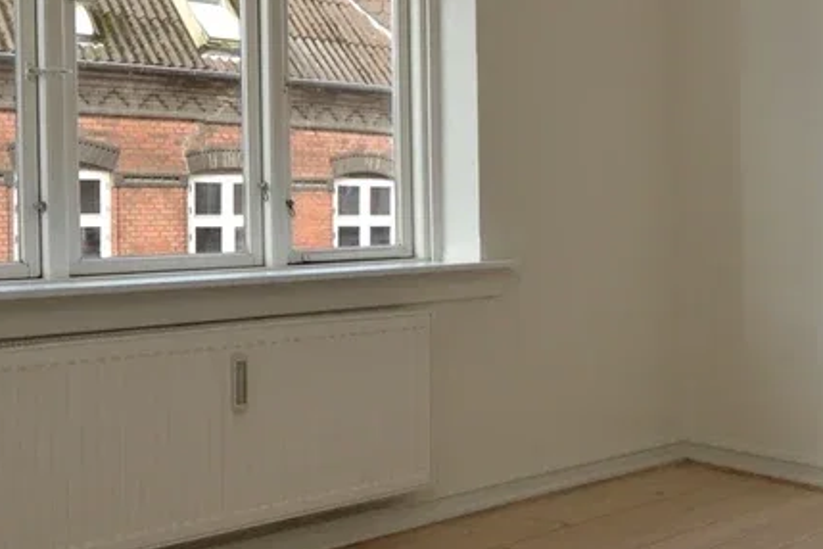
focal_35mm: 42
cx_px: 541
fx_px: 960
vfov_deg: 31.7
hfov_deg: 45.8
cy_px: 196
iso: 400
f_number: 5.6
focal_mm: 10
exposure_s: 1/125
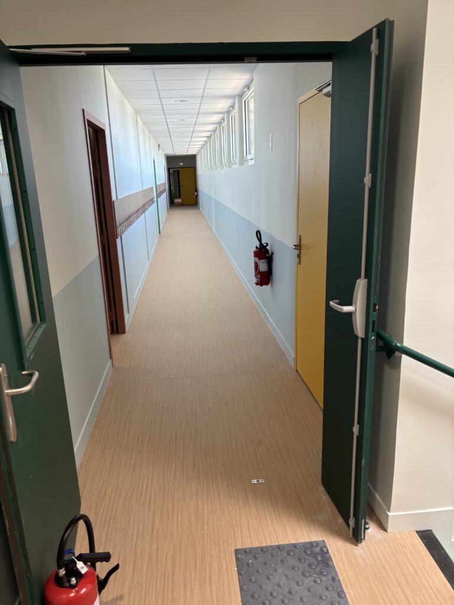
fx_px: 455
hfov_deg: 53.1
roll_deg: +1.6
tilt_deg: -17.5
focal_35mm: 26
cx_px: 227
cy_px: 302
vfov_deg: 67.3
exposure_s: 1/121
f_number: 1.6
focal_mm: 5.96
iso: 100
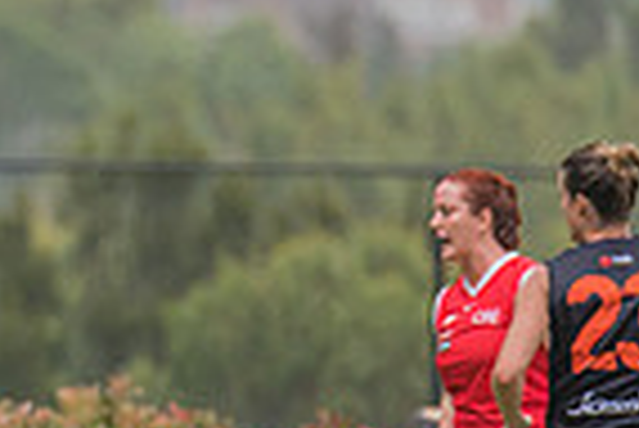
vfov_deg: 0.6
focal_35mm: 2344
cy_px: 286
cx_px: -504
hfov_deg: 0.9
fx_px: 41648
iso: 800
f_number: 8
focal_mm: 550
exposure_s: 1/1250
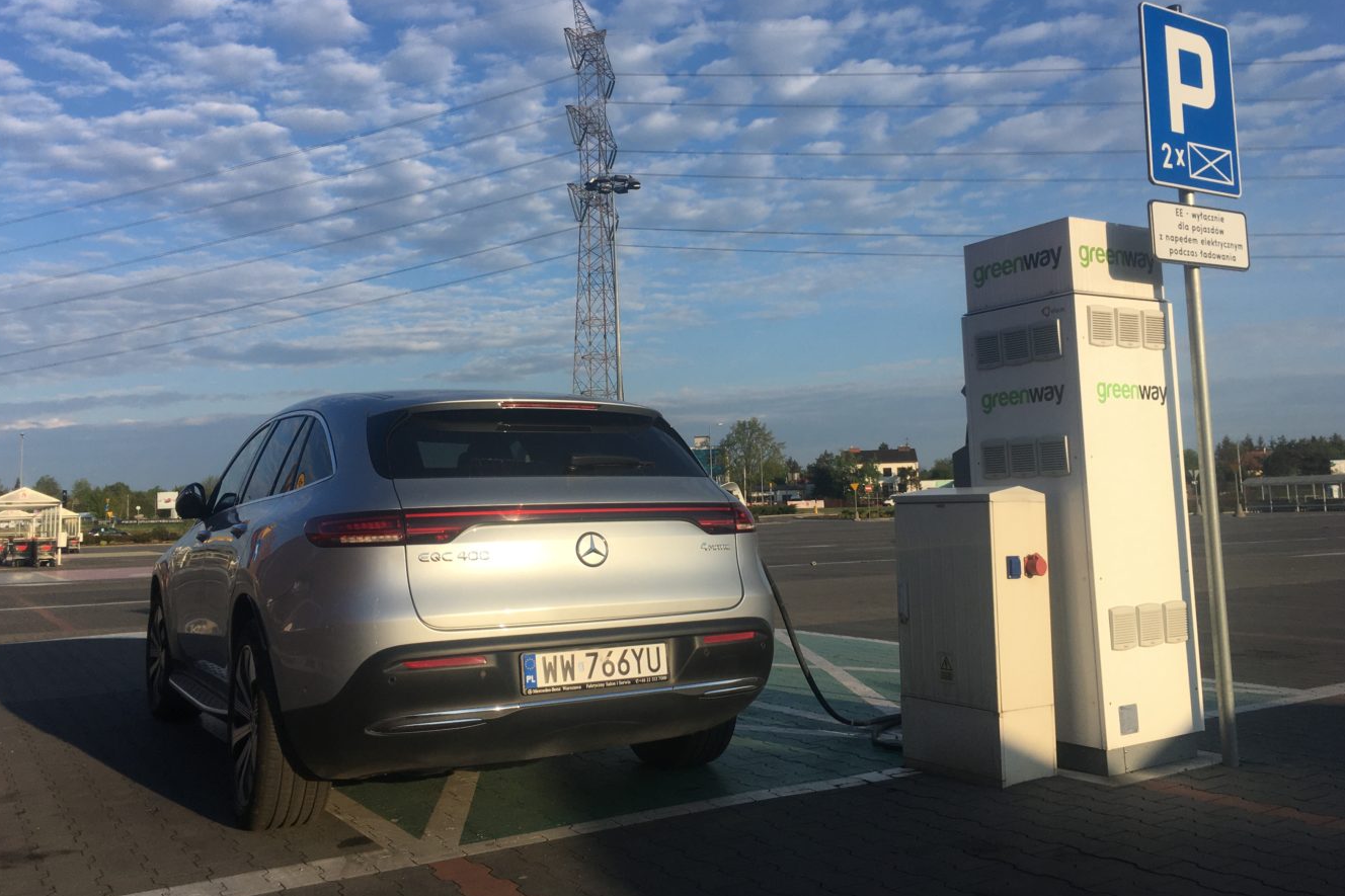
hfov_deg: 60.3
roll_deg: +2.1
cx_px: 682
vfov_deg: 42.2
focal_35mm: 31
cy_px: 385
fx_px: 1158
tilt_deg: +5.9
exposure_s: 1/1637
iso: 25
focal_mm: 4.15
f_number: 2.2
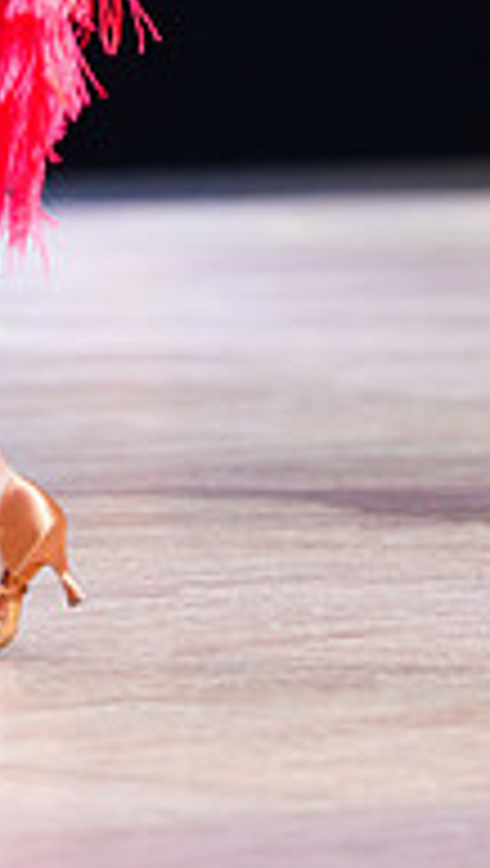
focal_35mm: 446
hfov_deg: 2.7
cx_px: -25
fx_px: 10270
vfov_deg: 4.8
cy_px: -238
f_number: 2.8
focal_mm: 142
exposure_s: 1/320
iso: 2000
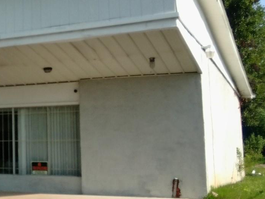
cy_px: 89
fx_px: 582
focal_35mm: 76
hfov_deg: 22.9
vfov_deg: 19.4
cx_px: -77
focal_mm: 3
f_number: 2
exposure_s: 1/907
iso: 100
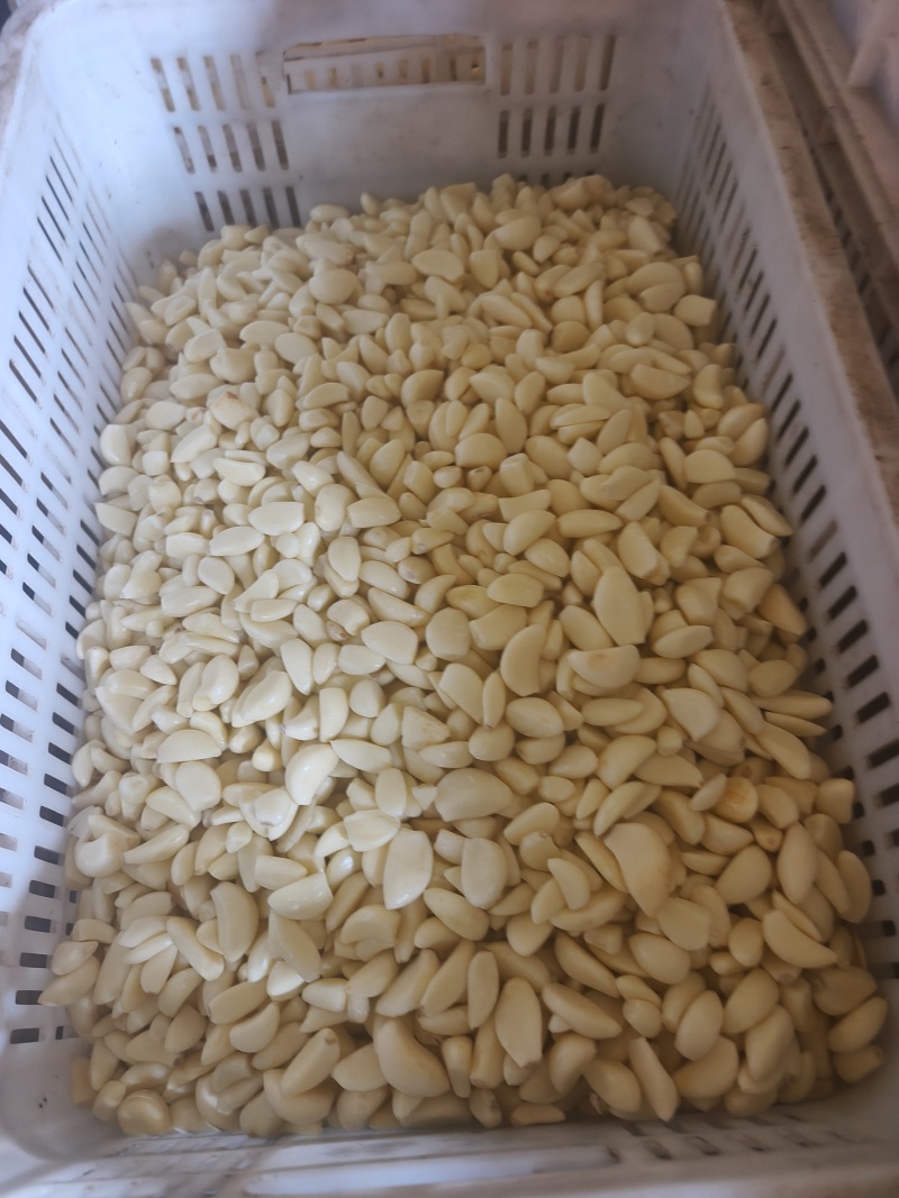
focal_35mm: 23
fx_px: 797
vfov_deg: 73.9
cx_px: 450
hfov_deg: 58.9
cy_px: 599
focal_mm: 6.06
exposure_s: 1/33.6
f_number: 1.6
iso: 640
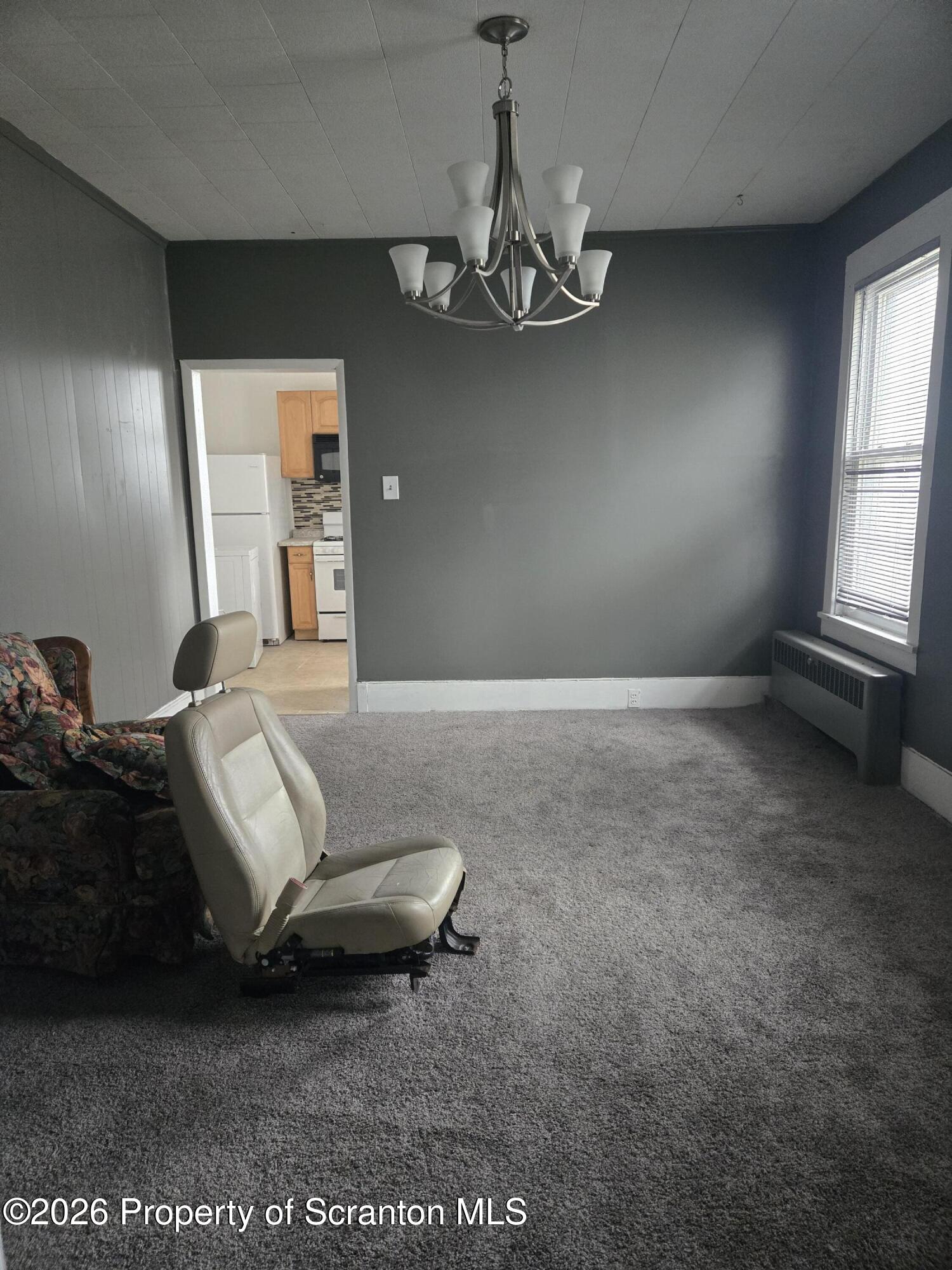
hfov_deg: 58.9
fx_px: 843
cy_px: 635
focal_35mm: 23
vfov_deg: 73.9
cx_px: 476
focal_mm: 5.4
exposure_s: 1/120
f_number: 1.8
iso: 1000
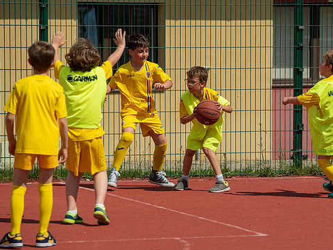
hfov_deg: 7.9
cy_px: 118
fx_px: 2414
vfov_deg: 5.9
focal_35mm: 251
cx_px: 213
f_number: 5.6
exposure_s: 1/2000
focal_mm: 190
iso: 320
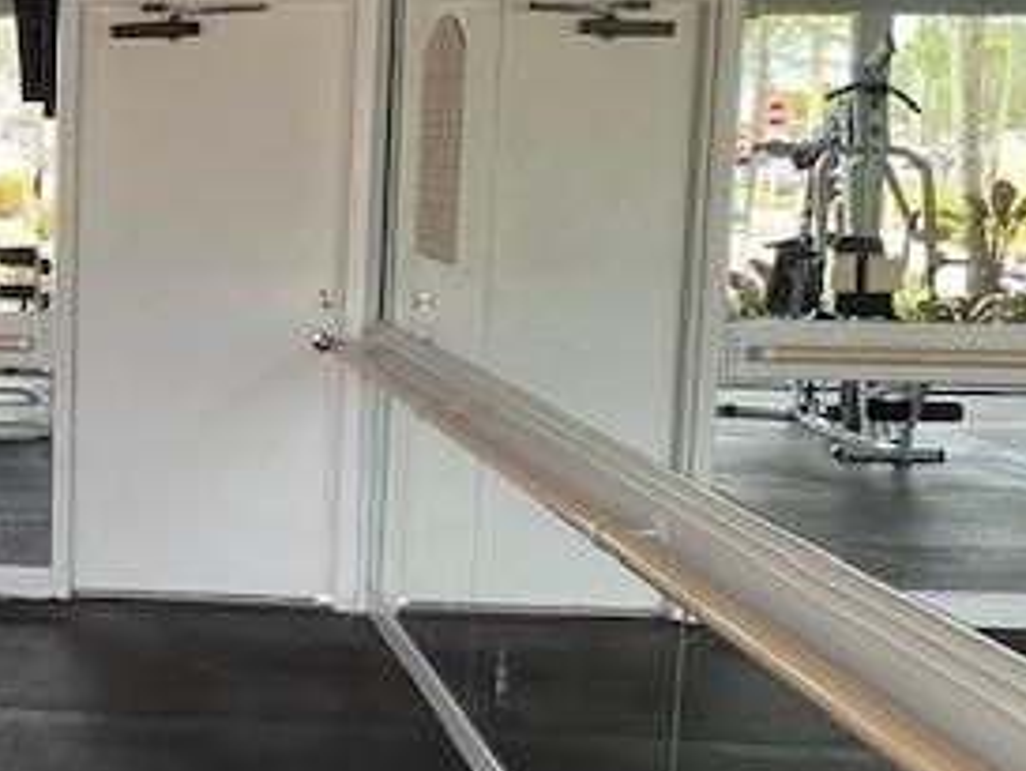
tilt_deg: -7.2
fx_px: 1809
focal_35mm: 61
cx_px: -132
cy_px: 410
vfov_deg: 24.0
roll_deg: +0.1
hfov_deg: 28.5
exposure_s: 1/60
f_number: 1.8
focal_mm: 4.25
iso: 200
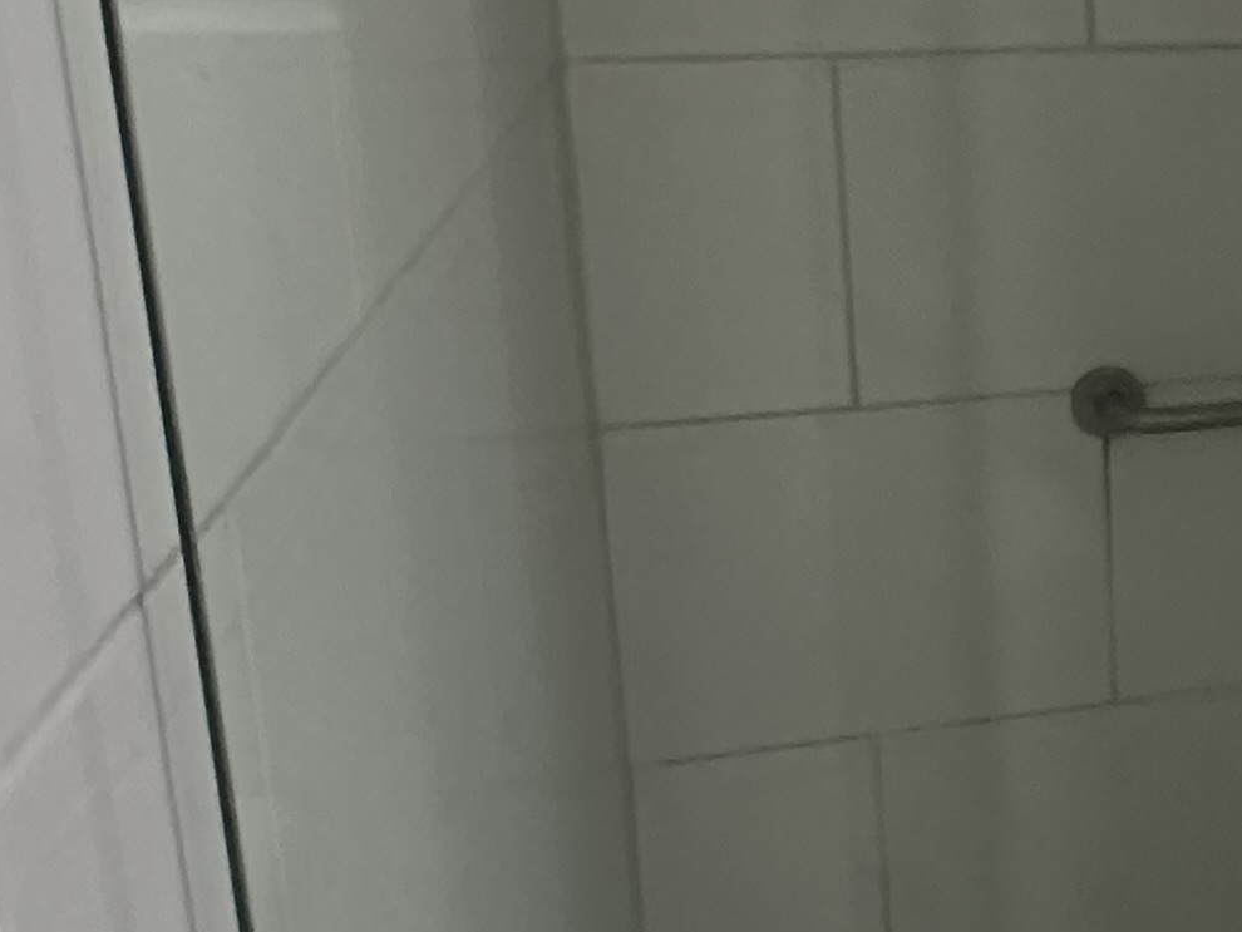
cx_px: 1562
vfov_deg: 25.5
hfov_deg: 28.5
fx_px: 2046
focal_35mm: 57
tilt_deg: -13.4
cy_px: 289
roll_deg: -2.0
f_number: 2.2
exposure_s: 1/60
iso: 800
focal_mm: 2.22
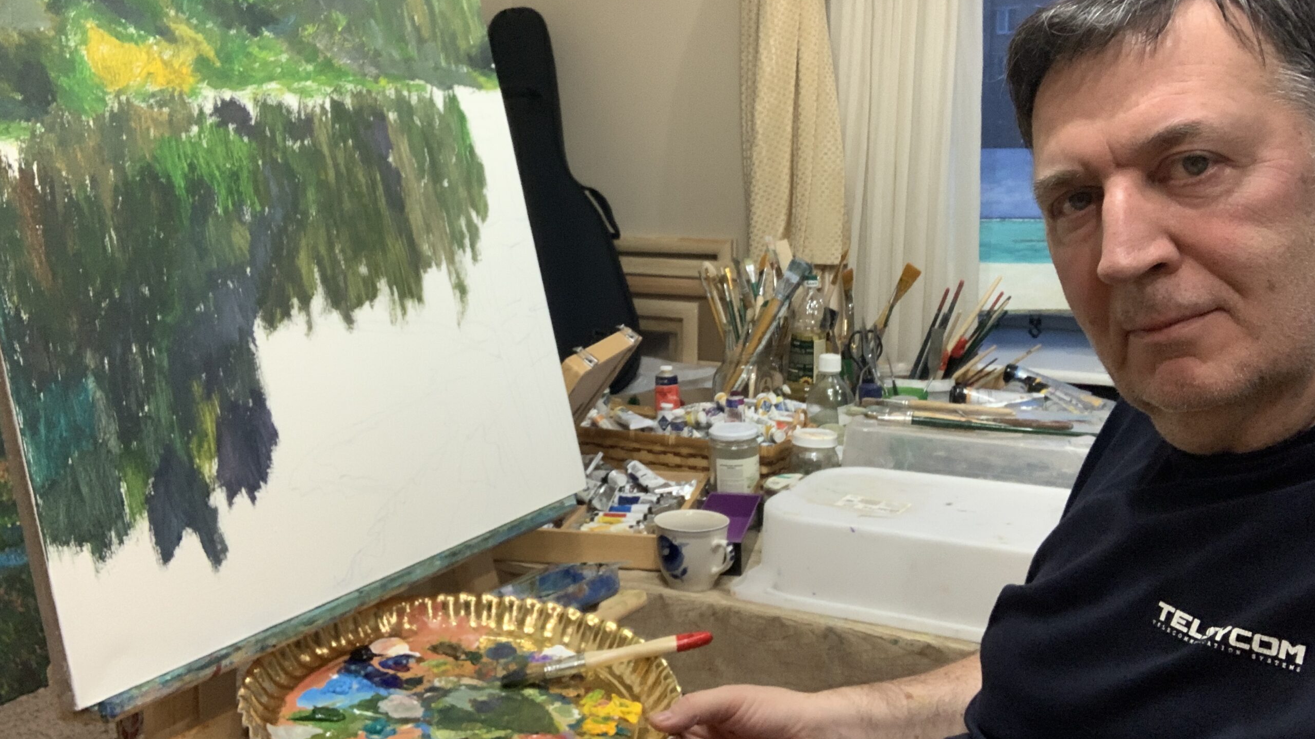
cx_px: 659
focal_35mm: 35
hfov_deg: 56.6
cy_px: 290
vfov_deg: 33.6
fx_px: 1220
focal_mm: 2.87
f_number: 2.2
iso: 250
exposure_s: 1/33
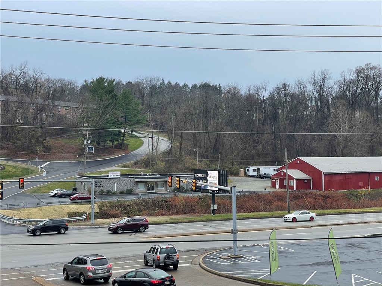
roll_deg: +0.8
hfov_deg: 36.8
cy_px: 143
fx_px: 574
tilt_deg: +1.9
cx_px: 191
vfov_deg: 28.0
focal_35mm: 52
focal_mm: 6
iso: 25
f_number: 2
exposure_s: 1/340
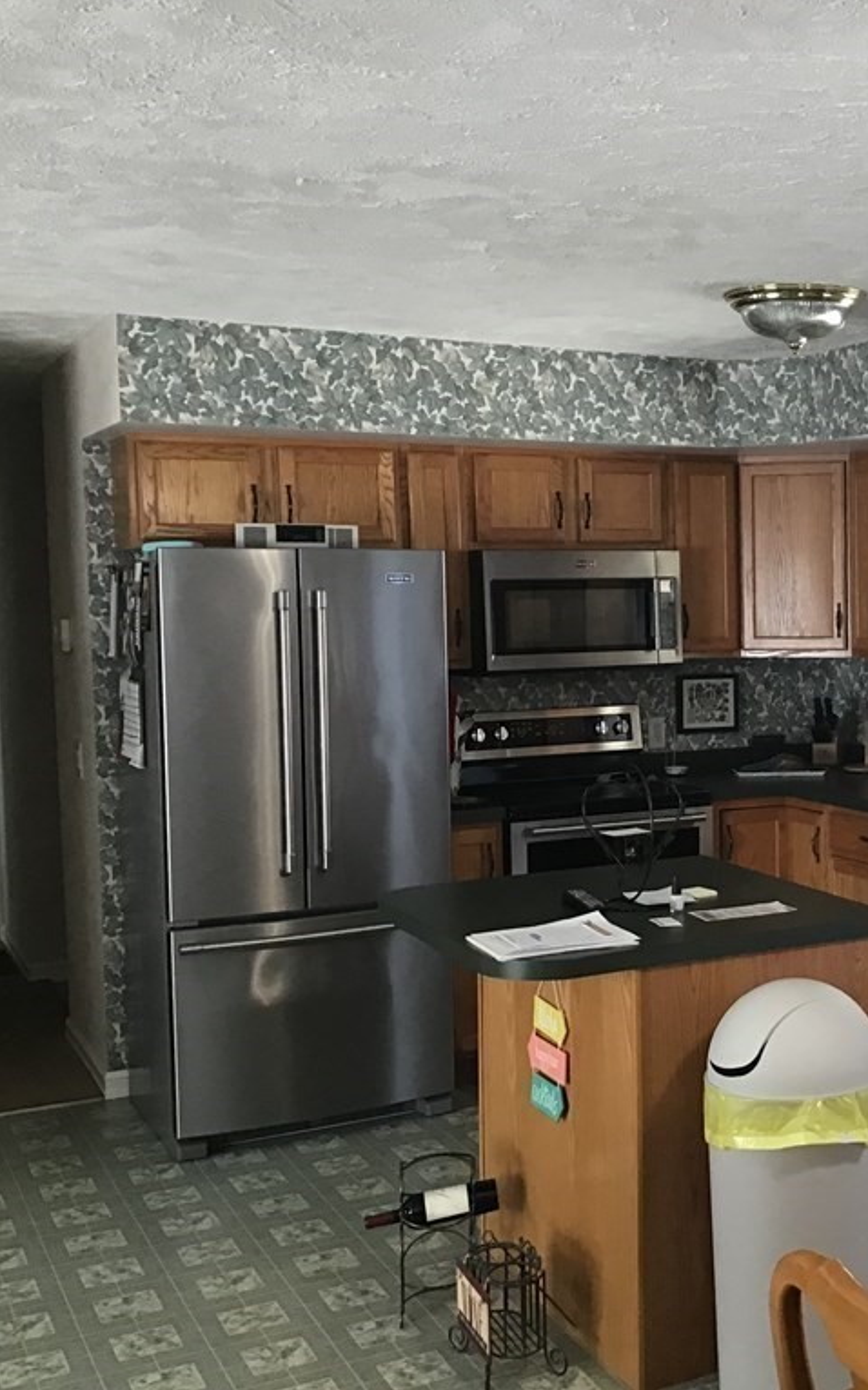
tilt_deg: -4.5
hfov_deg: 27.7
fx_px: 1666
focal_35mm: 44
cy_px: 694
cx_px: 841
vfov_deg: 45.3
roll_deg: +0.5
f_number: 2.4
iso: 100
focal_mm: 3.3
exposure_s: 1/30
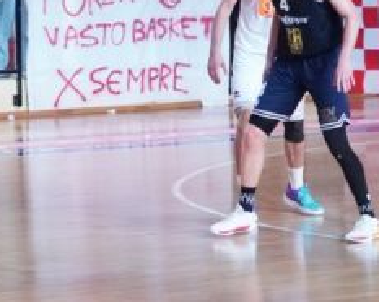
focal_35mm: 199
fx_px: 2226
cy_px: 88
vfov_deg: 7.8
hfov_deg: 9.7
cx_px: 41
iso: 5000
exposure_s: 1/800
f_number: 4
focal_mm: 41
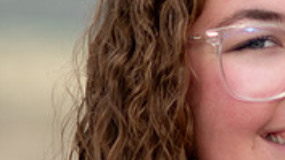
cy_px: 30
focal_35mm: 583
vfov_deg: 2.1
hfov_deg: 3.7
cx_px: 490
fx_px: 4400
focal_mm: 85
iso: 200
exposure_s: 1/1600
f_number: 1.8
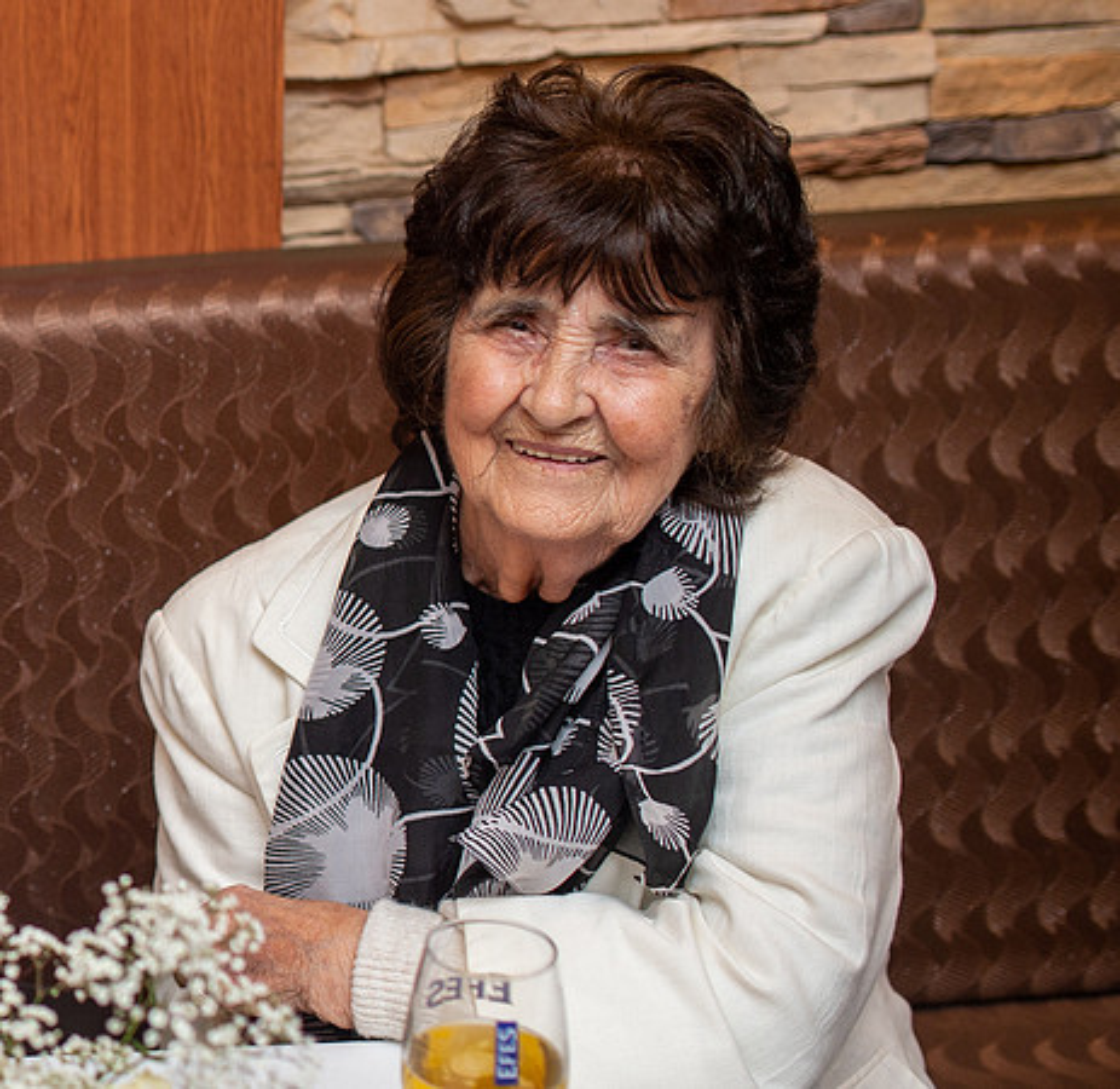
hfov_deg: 20.0
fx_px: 2889
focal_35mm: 80
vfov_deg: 21.3
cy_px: 462
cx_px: -367
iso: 200
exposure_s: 1/100
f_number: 2.5
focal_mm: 35
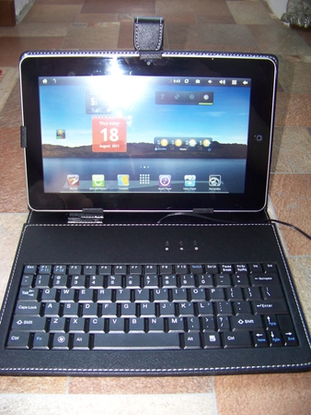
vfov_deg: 51.3
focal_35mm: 36
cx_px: 156
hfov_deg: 39.7
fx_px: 431
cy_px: 208
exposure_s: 1/30
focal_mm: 5.85
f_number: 2.8
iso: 200
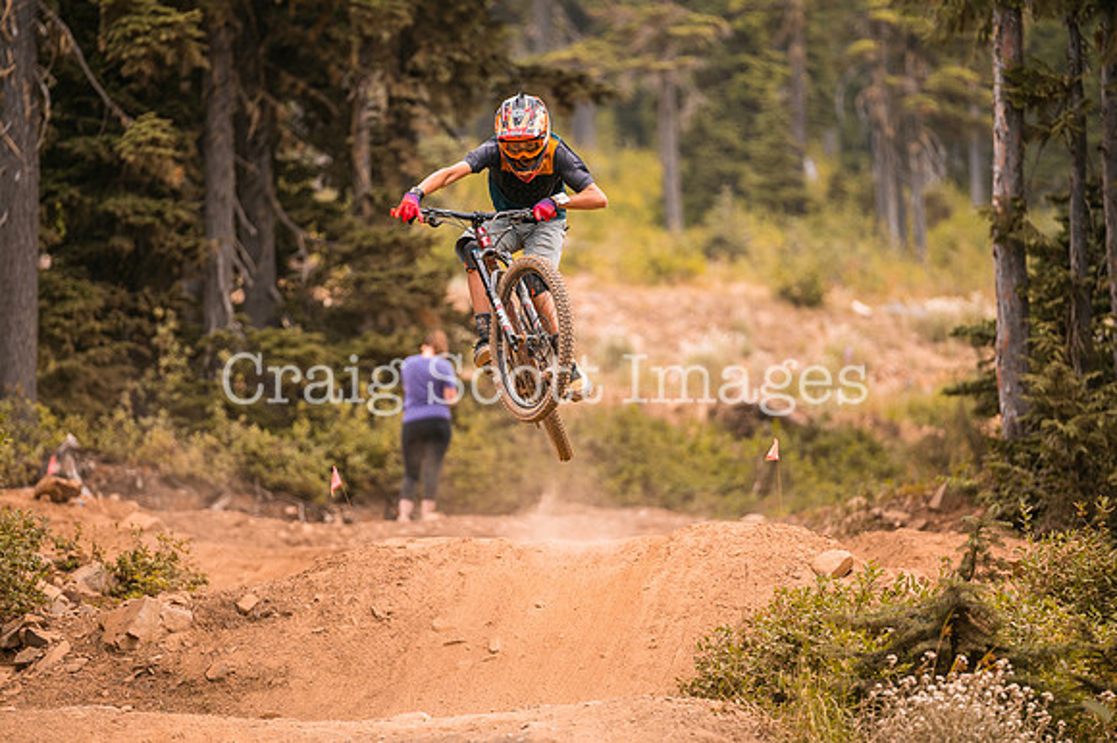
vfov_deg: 6.9
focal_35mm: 200
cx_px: 558
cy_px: 372
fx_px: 6202
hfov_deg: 10.3
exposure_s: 1/1600
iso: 450
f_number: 2.8
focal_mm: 200
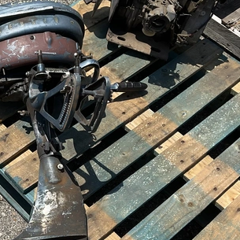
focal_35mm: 63
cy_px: 164
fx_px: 494
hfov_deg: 26.3
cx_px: 19
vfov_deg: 27.1
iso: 25
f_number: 1.8
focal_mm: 3
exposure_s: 1/2227
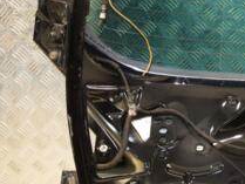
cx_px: 332
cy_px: 25
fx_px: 732
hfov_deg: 17.6
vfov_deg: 14.2
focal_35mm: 103
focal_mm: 25
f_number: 5
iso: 800
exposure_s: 1/125
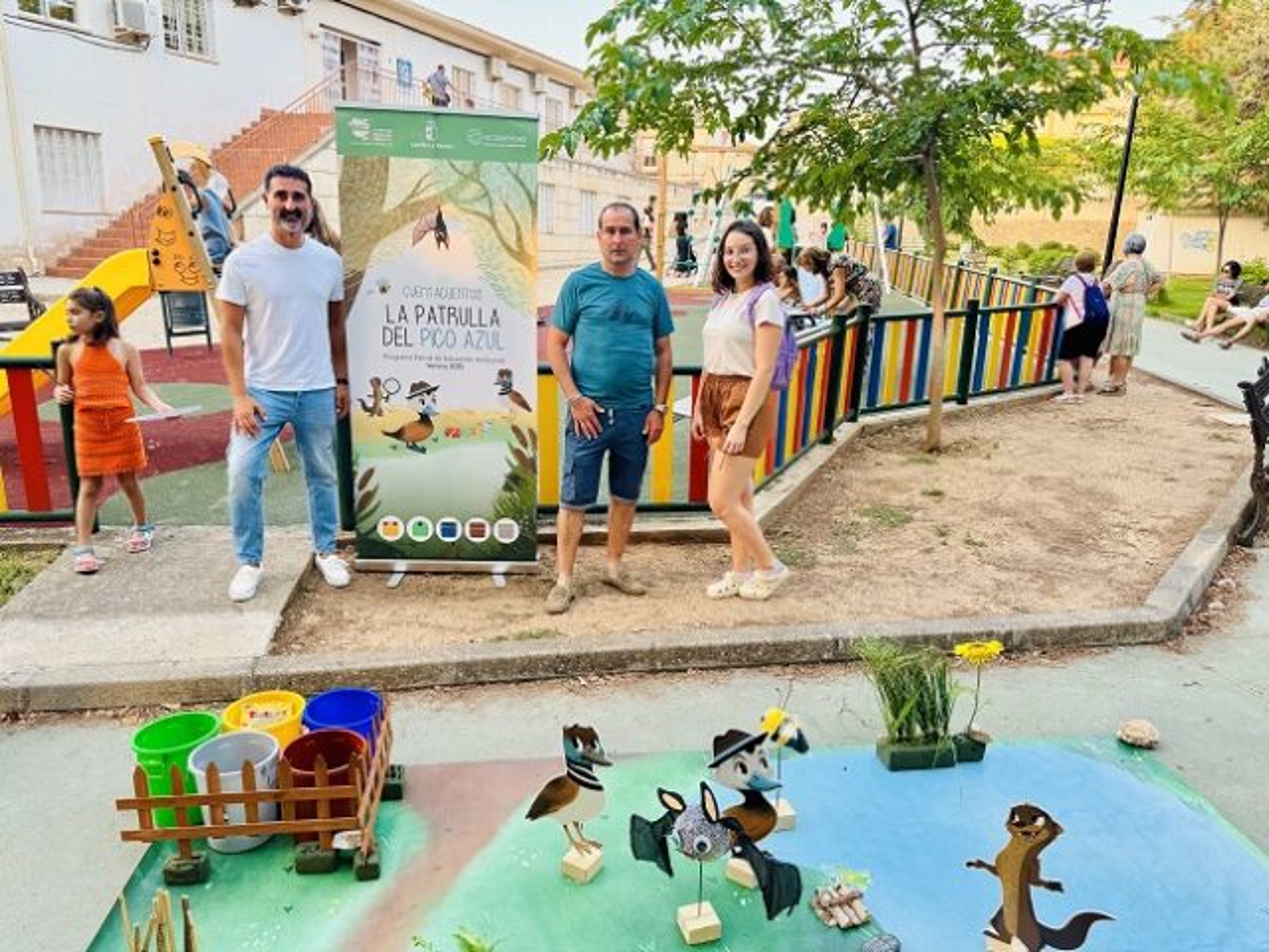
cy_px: 476
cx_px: 634
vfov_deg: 56.8
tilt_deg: -14.6
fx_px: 880
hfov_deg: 71.6
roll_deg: -2.0
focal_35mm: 24
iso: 80
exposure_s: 1/121
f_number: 1.78
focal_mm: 6.76
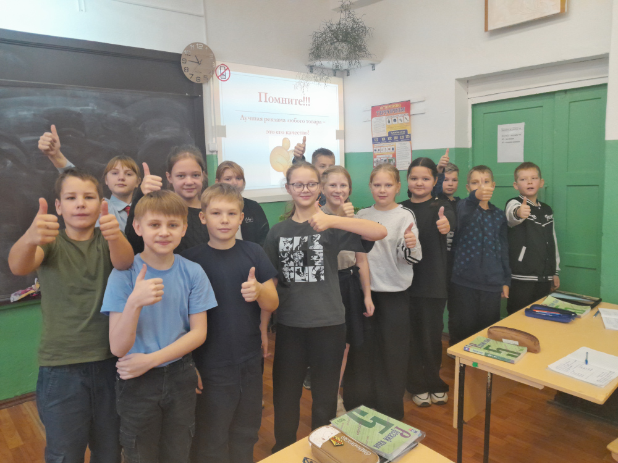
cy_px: 232
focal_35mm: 27
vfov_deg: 51.4
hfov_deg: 65.3
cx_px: 309
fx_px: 482
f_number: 1.8
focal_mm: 4
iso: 200
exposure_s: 1/50
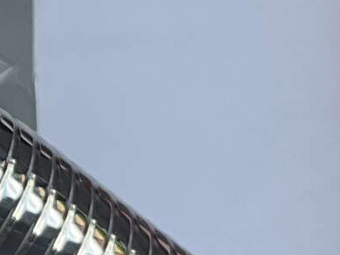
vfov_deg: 8.0
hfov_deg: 10.3
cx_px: -160
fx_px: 1826
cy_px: 38
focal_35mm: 186
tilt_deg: -69.7
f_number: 1.8
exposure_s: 1/122
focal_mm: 3
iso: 20
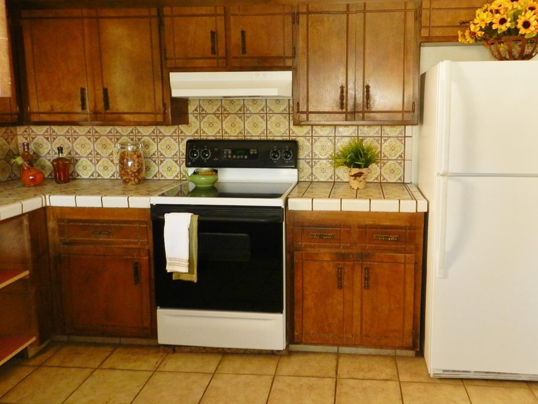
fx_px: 451
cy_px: 166
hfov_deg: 61.2
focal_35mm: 29
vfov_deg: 48.0
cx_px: 317
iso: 400
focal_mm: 4
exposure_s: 1/25
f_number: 3.4
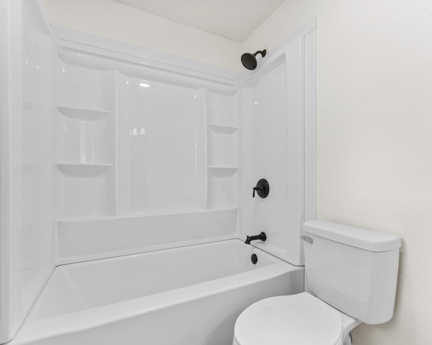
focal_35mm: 17
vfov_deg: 77.0
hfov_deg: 89.6
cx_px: 224
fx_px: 217
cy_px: 173
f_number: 9
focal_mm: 10
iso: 200
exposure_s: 1/3
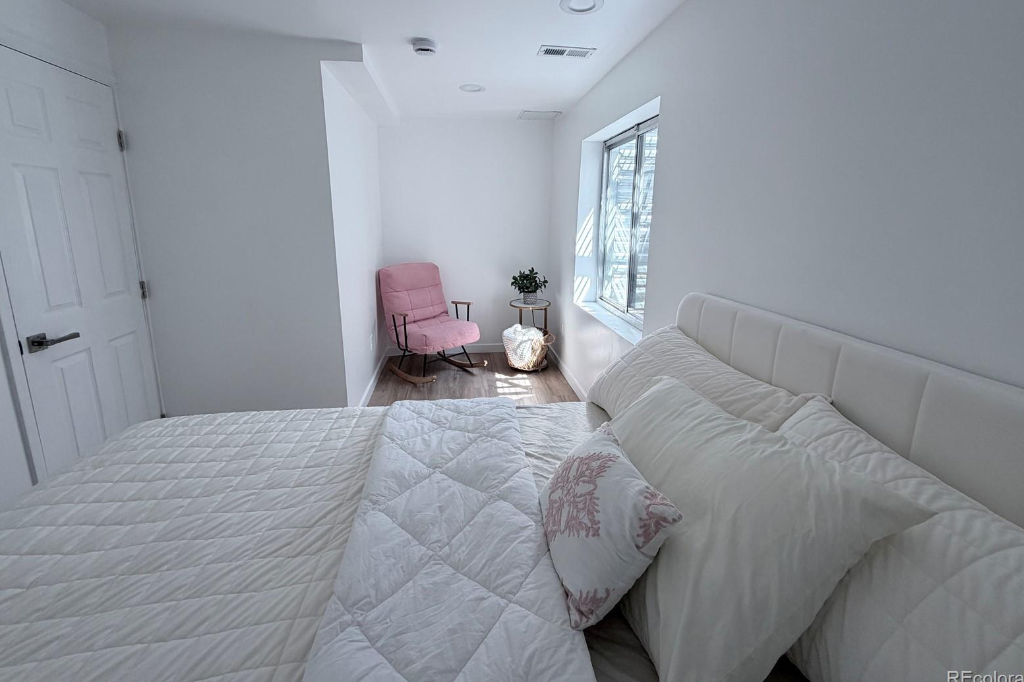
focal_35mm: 15
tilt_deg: -10.4
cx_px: 526
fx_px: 427
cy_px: 297
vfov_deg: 76.9
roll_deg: -0.3
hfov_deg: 100.4
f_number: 2.2
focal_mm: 2.22
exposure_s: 1/121
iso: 125
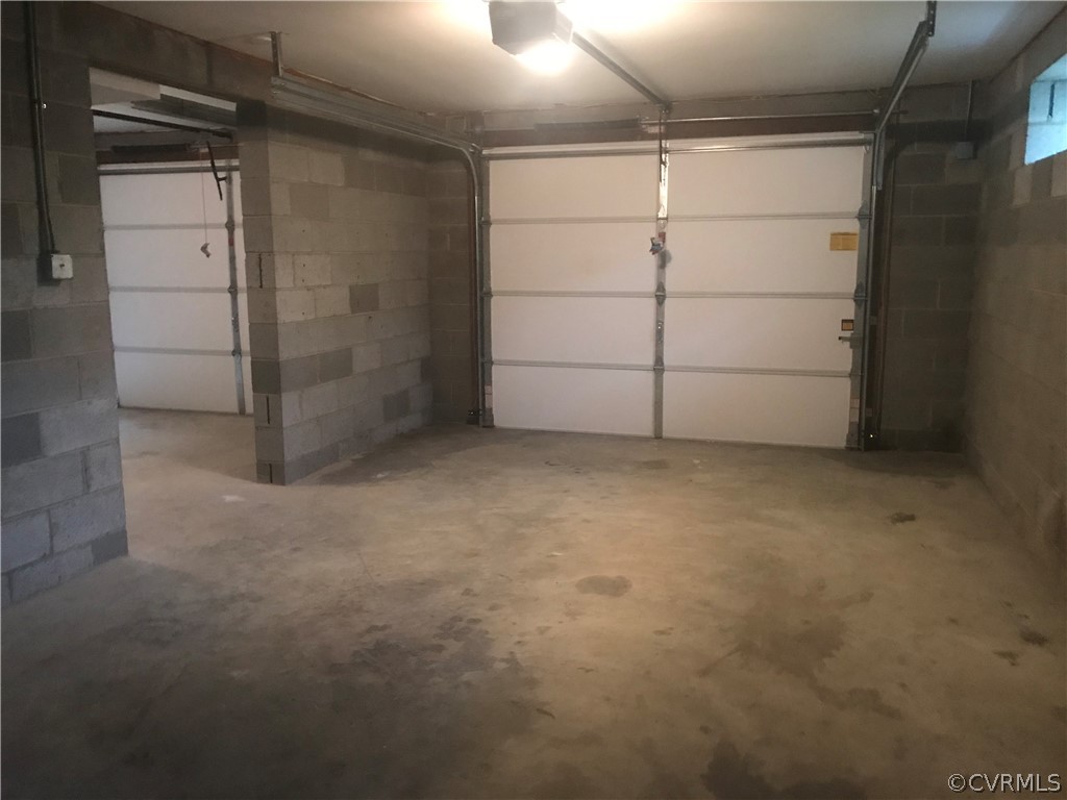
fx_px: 863
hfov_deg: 63.4
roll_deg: +1.7
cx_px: 534
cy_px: 400
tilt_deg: -10.5
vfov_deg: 49.7
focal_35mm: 28
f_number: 1.8
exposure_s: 1/5
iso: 100
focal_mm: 3.99
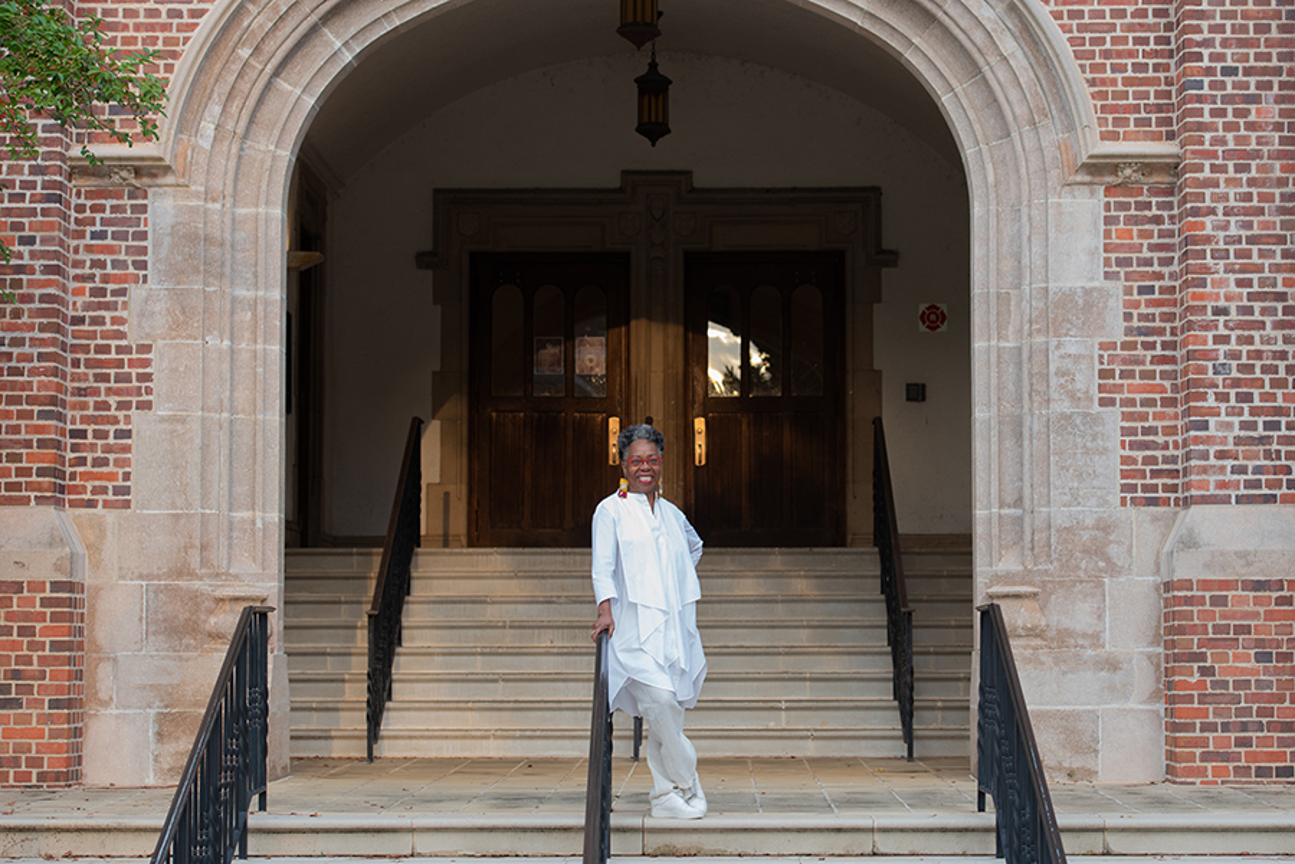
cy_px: 432
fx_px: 2878
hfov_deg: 25.4
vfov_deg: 17.1
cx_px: 648
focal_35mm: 80
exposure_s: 1/80
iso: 320
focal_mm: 80
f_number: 5
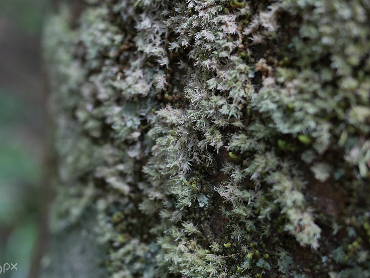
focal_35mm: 48
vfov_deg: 30.3
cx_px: 170
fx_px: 513
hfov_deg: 39.6
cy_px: 139
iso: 800
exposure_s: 1/160
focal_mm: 20
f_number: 2.5
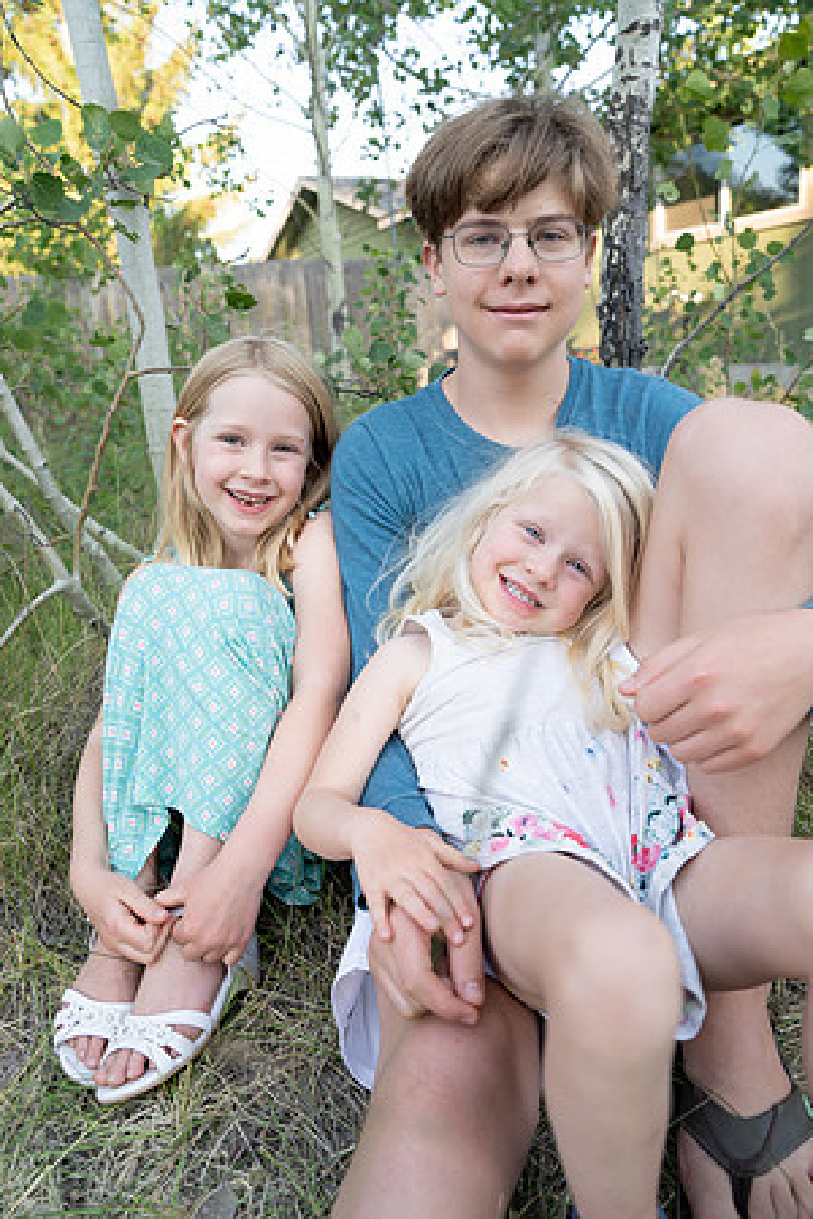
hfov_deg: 51.3
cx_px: 406
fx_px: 847
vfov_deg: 71.5
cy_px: 610
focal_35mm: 25
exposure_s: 1/160
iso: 320
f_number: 4
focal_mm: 25
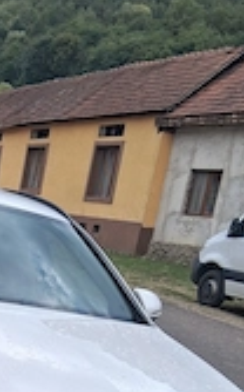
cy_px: 427
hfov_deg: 18.2
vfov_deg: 28.4
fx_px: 704
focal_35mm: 66
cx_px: -80
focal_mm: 3.98
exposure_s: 1/145
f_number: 1.8
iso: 25
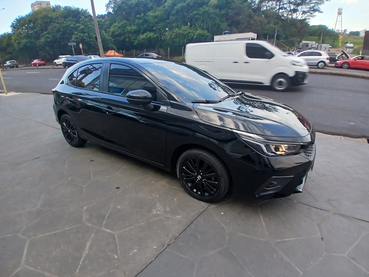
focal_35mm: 17
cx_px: 184
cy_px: 138
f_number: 2.2
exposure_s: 1/120
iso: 80
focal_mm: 1.4
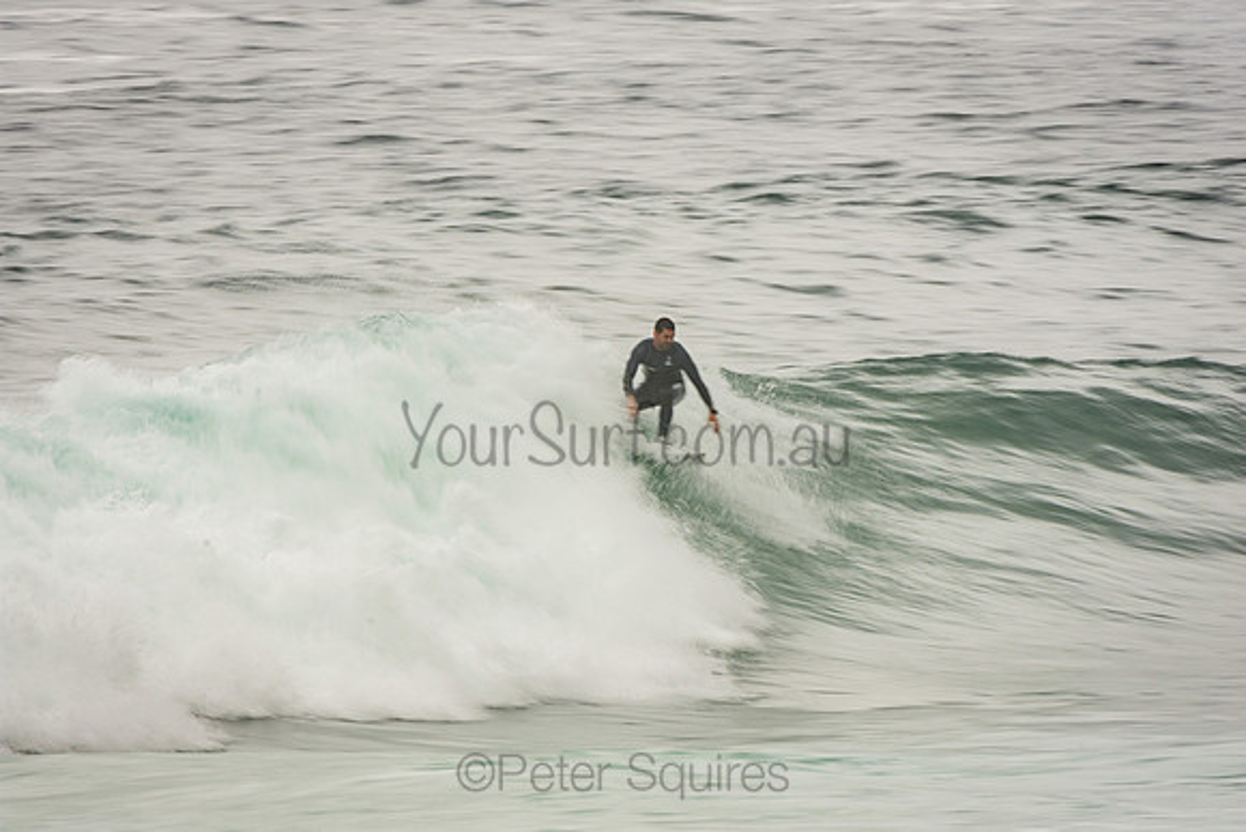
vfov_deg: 2.3
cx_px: 623
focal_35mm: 600
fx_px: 20771
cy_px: 416
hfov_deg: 3.4
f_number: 22
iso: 100
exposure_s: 1/30
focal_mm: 400
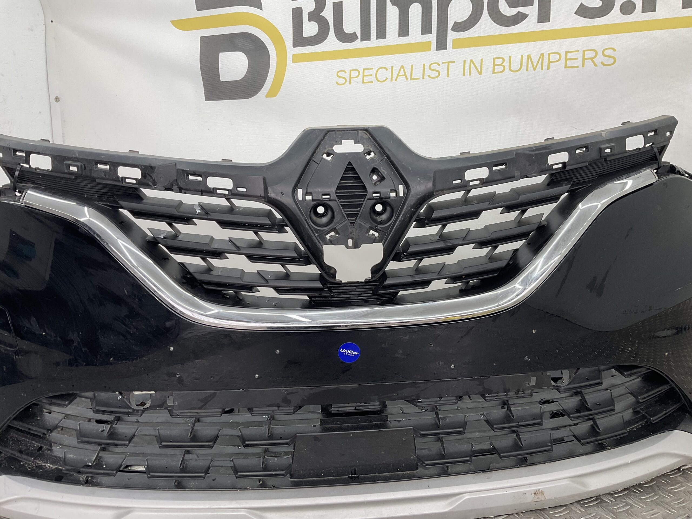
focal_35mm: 29
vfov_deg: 48.2
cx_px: 346
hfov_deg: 61.7
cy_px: 260
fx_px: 580
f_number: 1.8
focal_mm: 3
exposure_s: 1/120
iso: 25
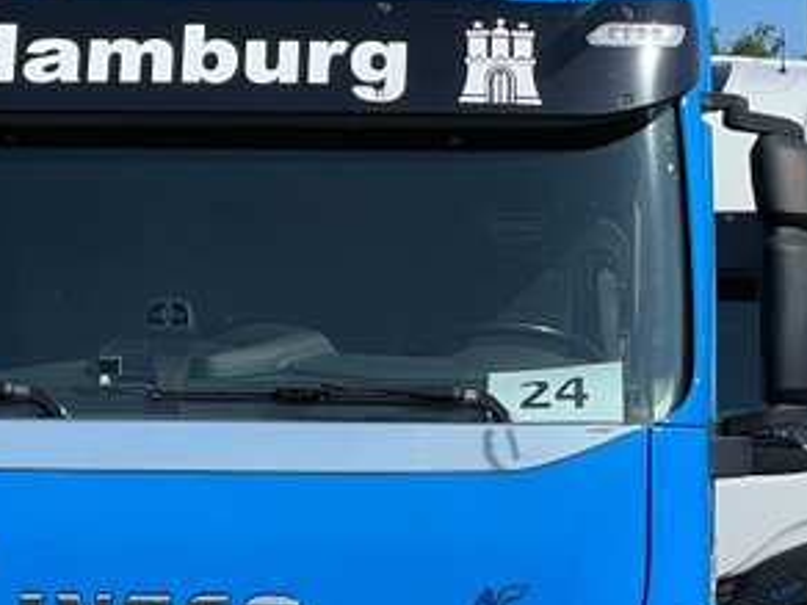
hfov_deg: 9.4
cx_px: 365
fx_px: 4919
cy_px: 478
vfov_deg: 7.0
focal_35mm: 211
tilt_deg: +1.3
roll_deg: +1.5
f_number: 2.8
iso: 32
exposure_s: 1/686
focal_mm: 9
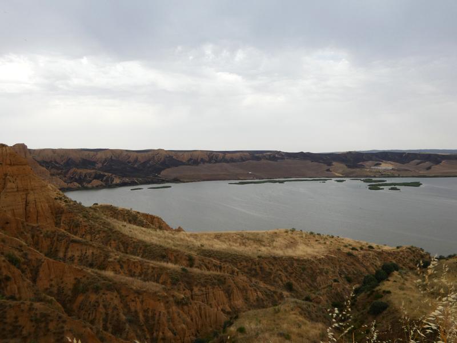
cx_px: 228
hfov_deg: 56.8
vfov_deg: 44.2
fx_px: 422
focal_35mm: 32
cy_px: 172
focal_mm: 5.8
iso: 80
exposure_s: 1/500
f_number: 3.4
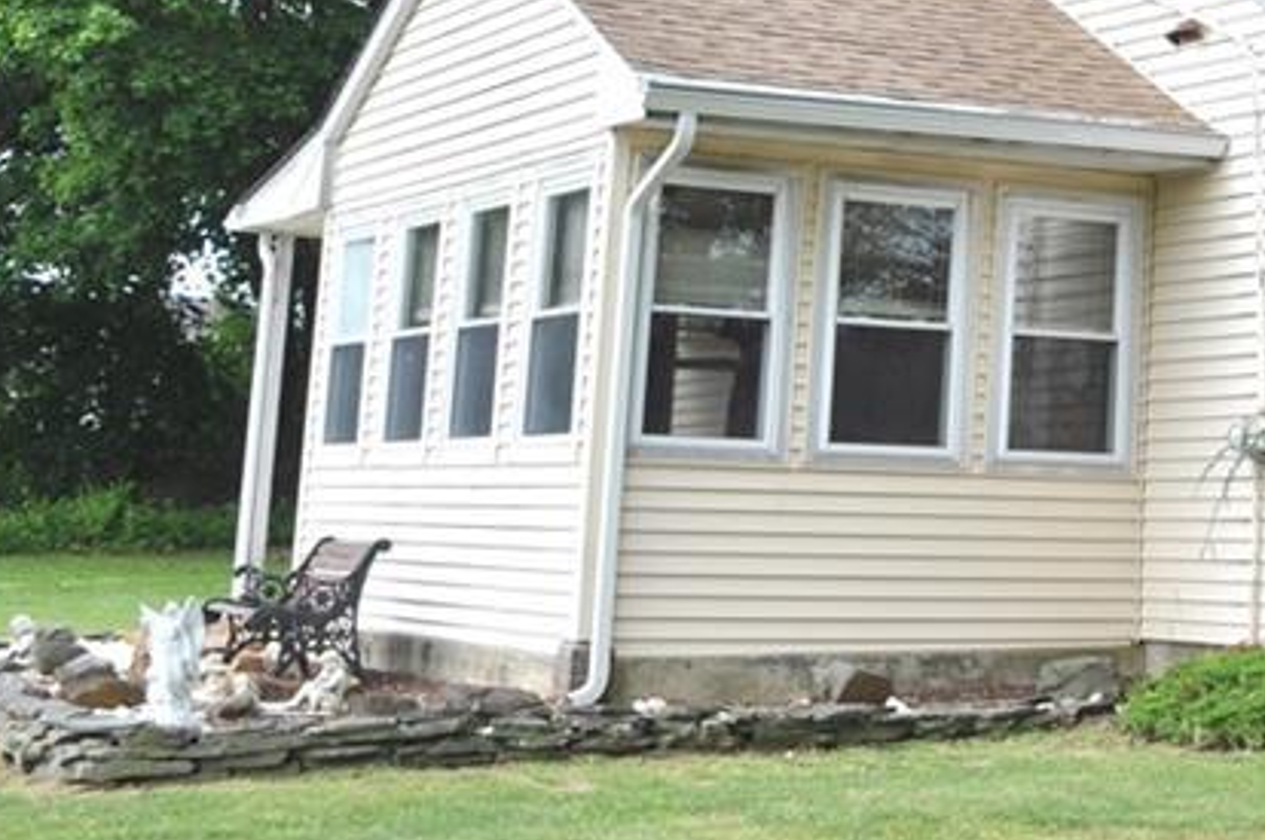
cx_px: 1522
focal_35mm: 89
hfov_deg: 21.3
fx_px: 3124
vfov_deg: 14.9
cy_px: -127
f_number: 8
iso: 200
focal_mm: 24
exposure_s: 1/250
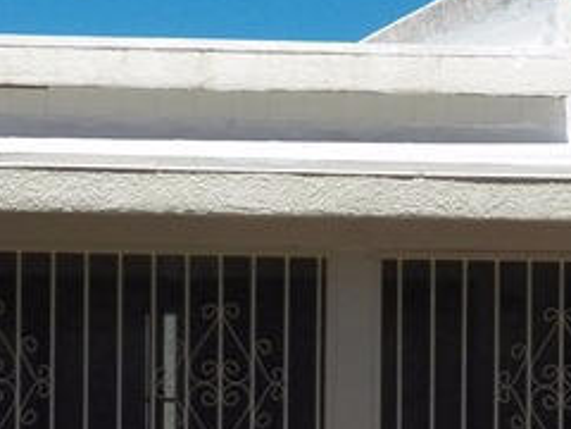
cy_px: 458
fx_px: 3431
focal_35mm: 208
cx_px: 331
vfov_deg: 7.1
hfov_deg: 9.5
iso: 125
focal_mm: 8.9
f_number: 5
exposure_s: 1/1600
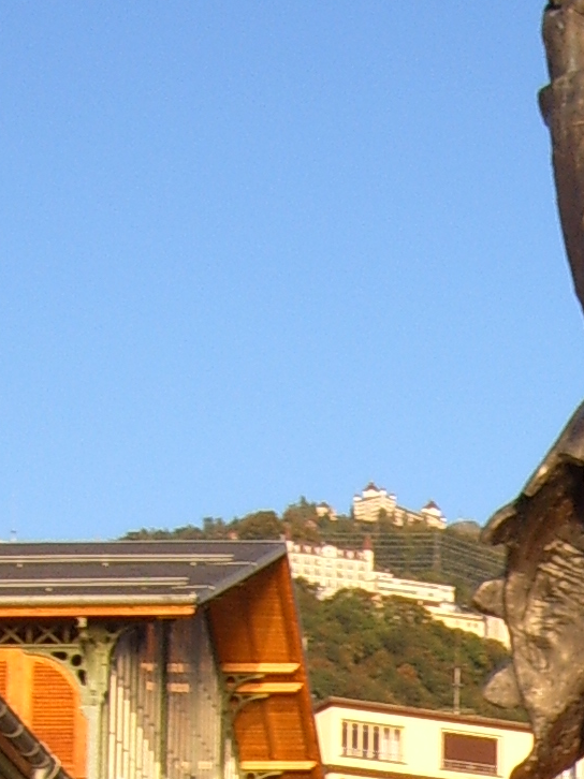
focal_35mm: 125
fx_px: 2813
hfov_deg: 11.4
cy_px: 1263
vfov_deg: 14.4
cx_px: 832
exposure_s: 1/125
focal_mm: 5.8
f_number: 5.8
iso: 50
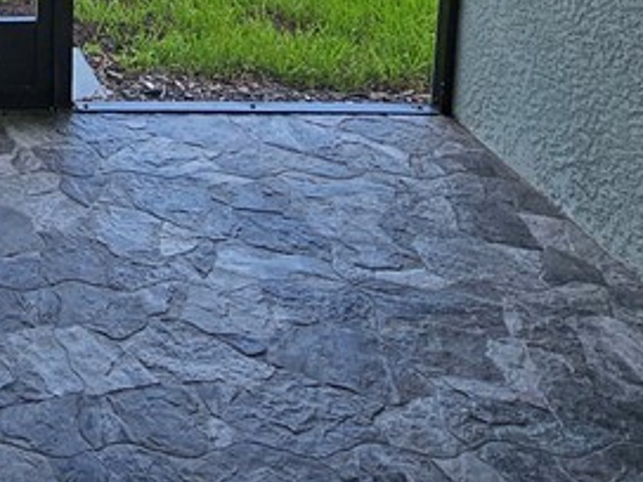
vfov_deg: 23.4
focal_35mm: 49
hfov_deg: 31.9
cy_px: -255
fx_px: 910
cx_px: -144
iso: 50
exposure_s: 1/256
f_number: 2.2
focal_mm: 2.2
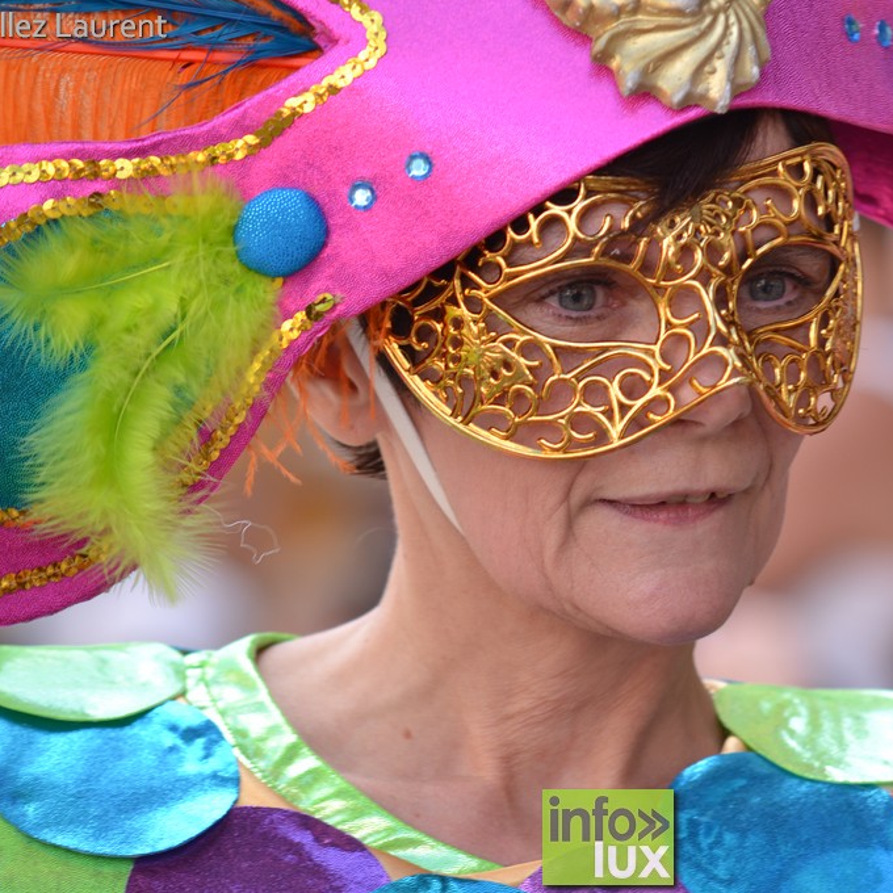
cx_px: 608
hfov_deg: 6.1
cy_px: 447
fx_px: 8406
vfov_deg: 6.1
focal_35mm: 288
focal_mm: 150
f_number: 4
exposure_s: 1/200
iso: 200
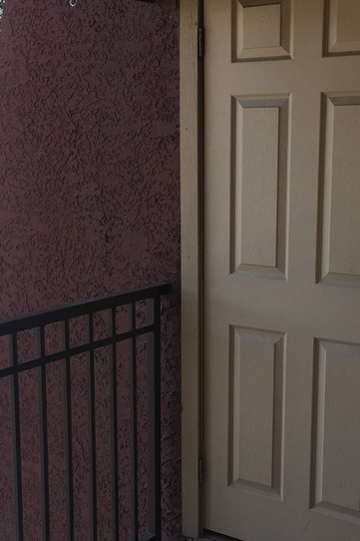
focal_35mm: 57
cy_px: 303
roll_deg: +0.5
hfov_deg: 23.7
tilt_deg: -11.1
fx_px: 855
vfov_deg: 35.0
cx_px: 120
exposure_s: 1/488
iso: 32
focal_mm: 4.15
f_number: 2.2
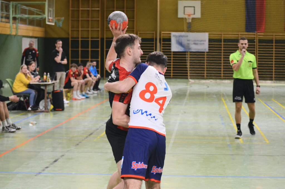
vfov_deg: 16.5
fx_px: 652
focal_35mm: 82
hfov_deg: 24.7
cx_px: 142
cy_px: 94
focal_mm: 55
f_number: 4
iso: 1600
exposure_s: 1/320
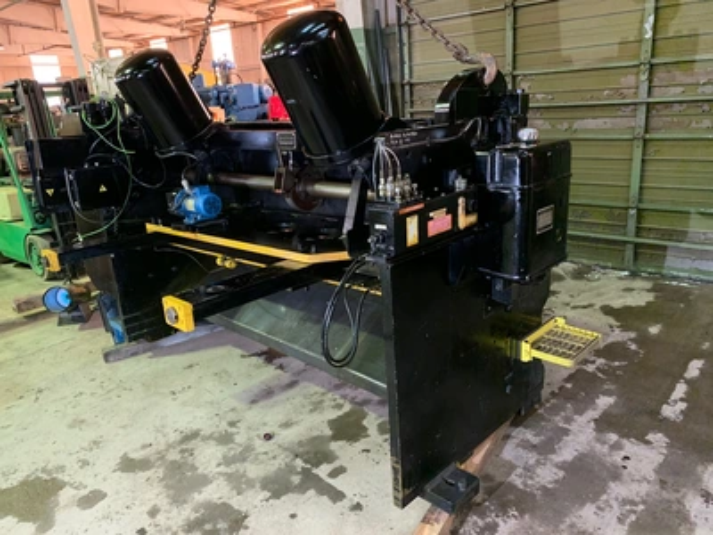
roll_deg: +3.7
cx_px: 356
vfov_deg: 53.1
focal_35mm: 26
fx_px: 536
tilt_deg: -14.8
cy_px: 268
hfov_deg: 67.3
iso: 640
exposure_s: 1/30
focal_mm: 4.25
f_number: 1.8
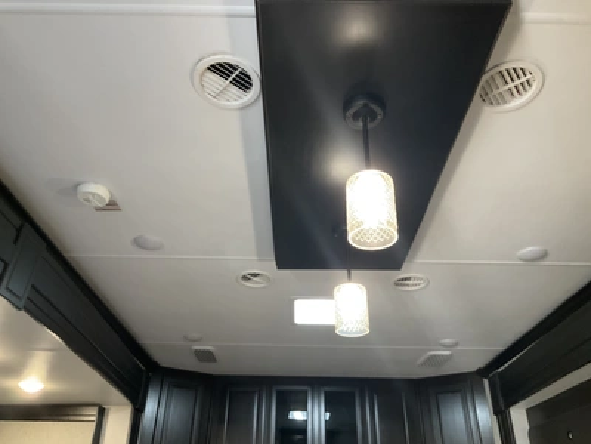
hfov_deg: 61.7
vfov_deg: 48.2
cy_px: 222
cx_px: 296
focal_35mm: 29
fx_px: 495
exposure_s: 1/40
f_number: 1.8
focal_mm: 3
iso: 320
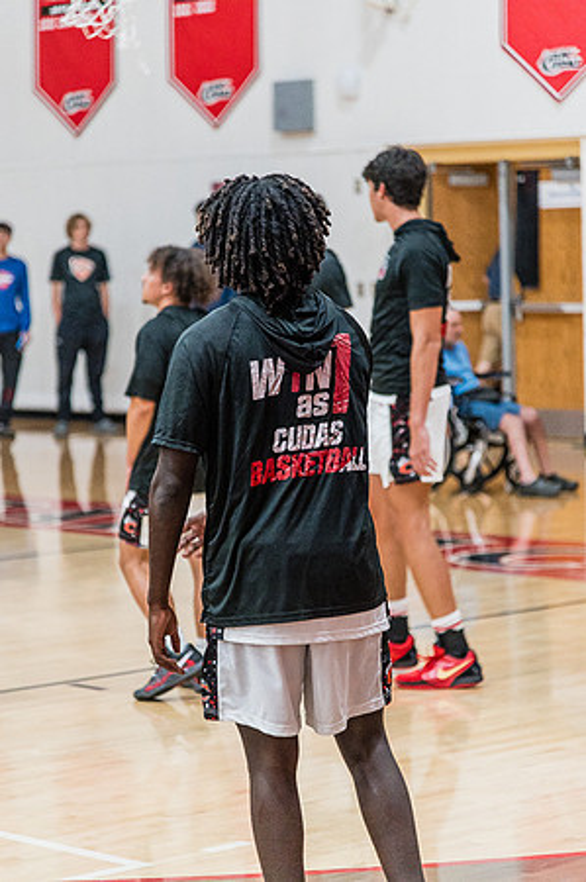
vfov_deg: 17.1
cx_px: 293
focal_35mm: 120
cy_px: 441
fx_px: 2937
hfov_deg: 11.4
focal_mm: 120
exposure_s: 1/320
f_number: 4
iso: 5000
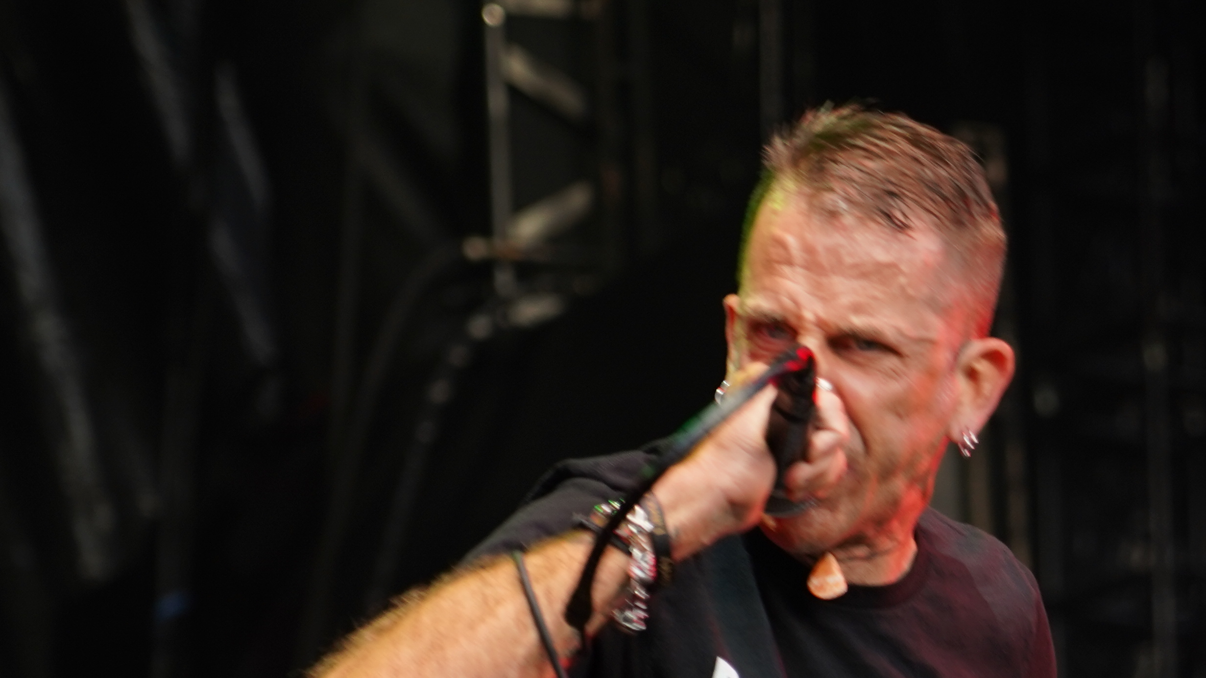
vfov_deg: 4.5
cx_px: 1083
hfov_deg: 8.0
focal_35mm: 268
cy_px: 600
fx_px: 8570
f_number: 4
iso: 400
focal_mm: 105
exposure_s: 1/125
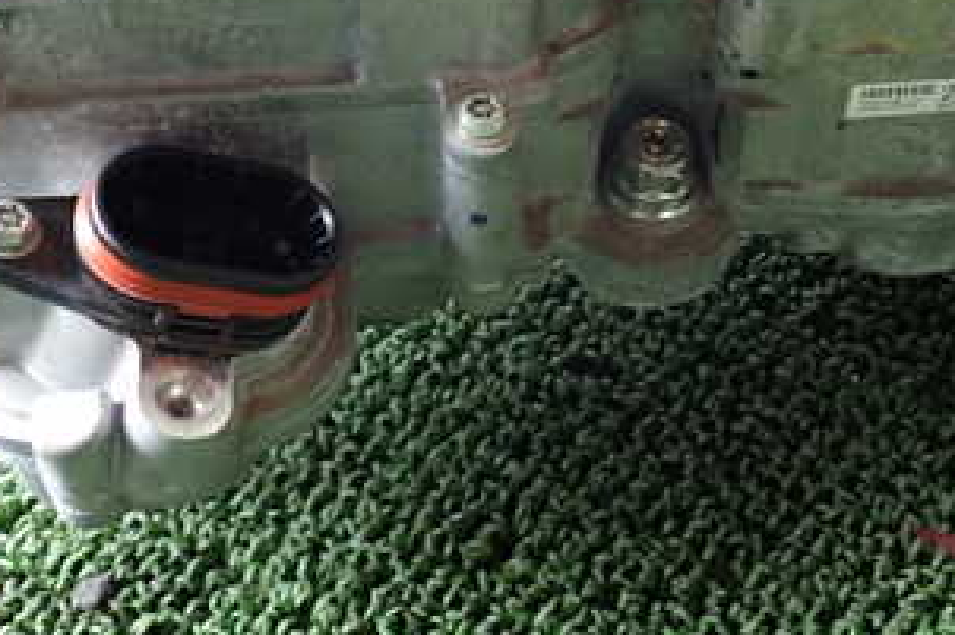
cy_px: 57
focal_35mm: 62
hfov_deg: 31.9
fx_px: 1644
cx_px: 702
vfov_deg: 21.4
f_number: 2.3
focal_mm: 5.4
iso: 200
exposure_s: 1/60
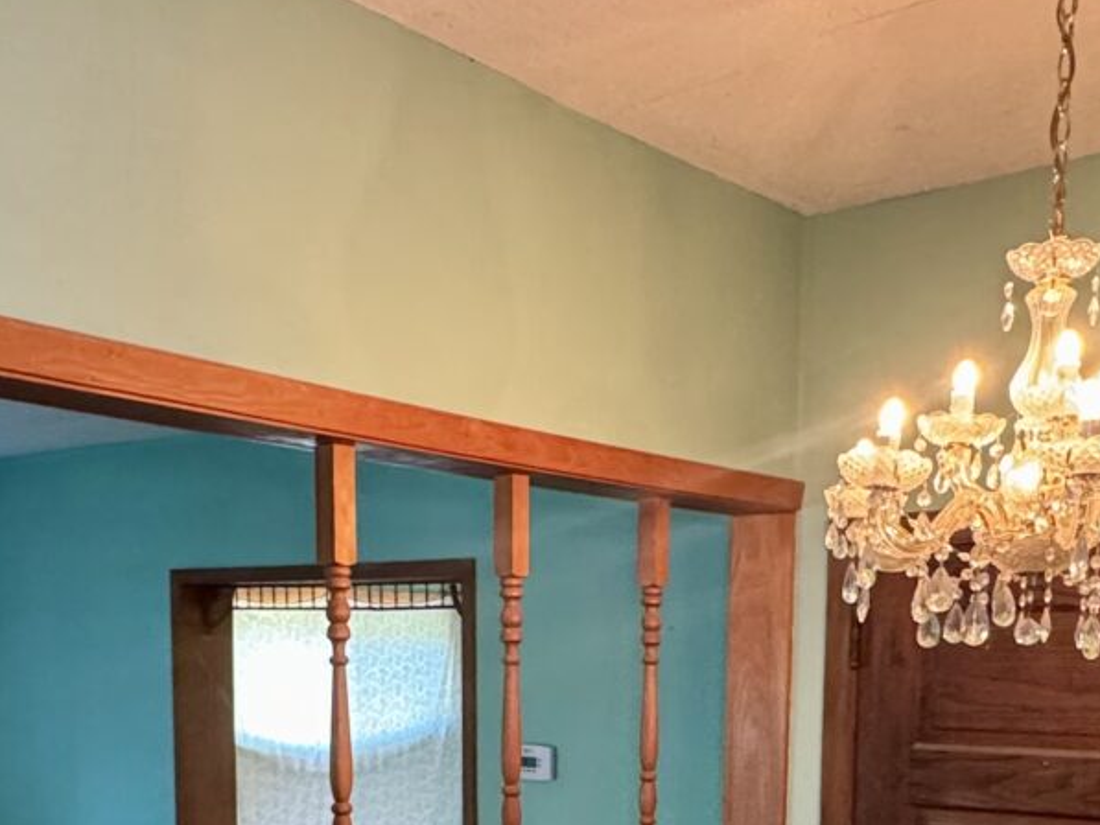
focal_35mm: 45
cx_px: 468
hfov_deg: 42.0
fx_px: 1430
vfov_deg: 29.9
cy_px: 832
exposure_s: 1/60
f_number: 2.2
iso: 500
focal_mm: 2.22
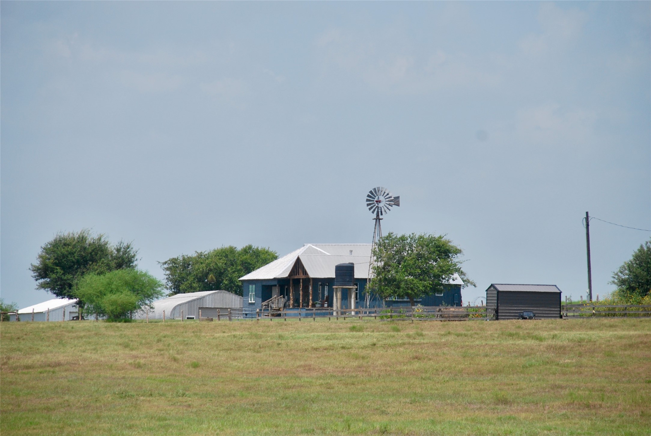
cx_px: 326
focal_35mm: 232
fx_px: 4209
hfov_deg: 8.8
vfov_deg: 5.9
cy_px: 218
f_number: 6
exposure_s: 1/1250
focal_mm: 155
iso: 200
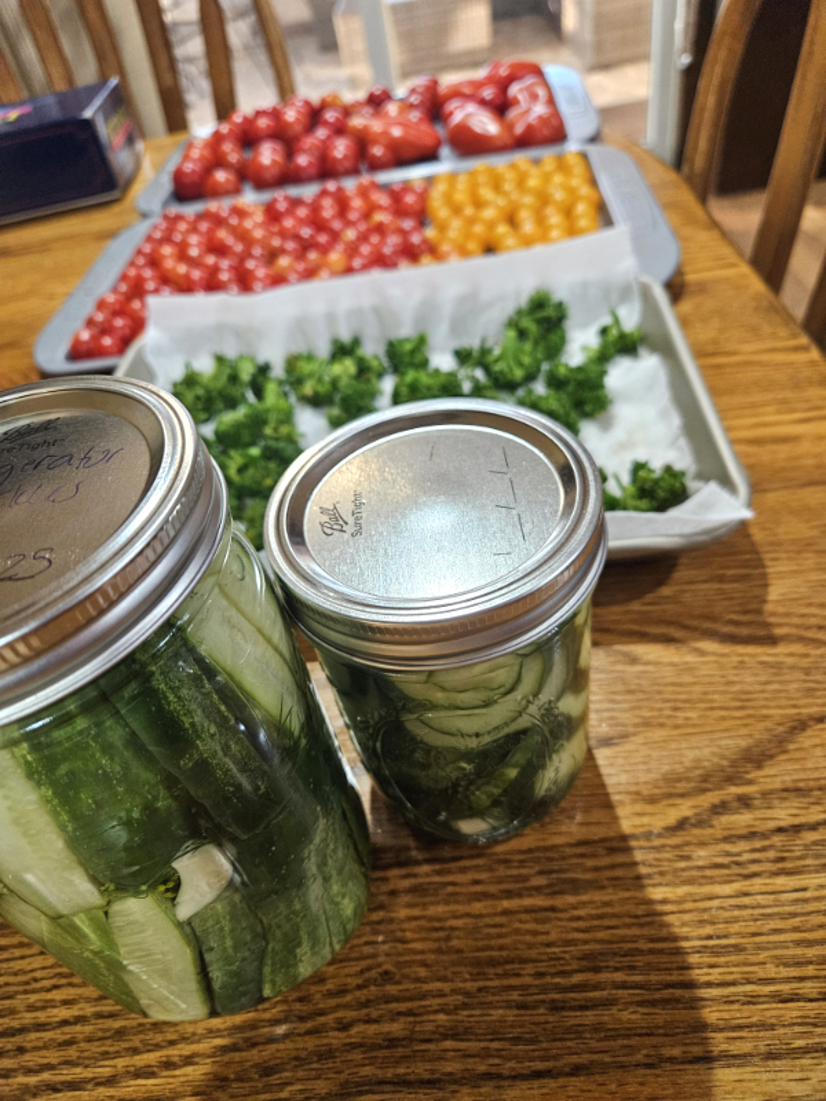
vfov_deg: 73.9
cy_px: 550
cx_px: 413
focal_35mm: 23
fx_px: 732
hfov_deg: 58.9
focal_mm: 5.4
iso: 500
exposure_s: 1/120
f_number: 1.8
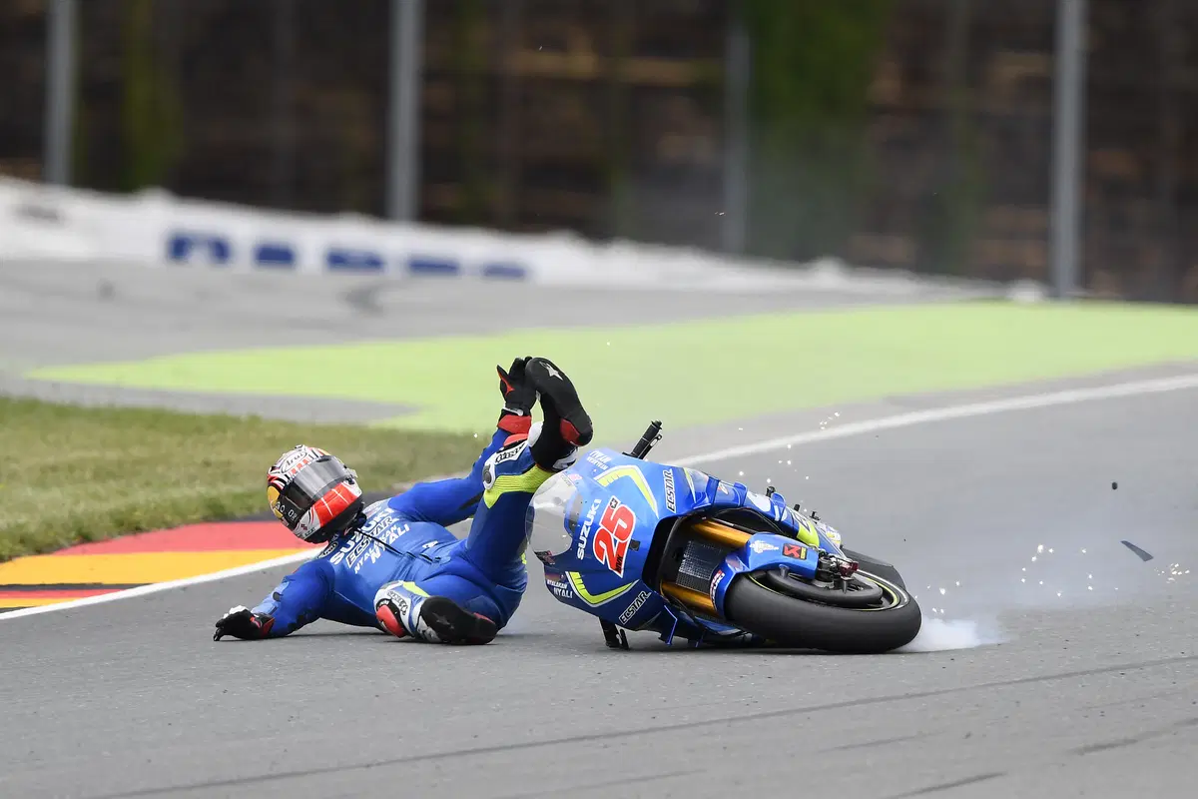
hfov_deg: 1.7
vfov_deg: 1.1
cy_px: 400
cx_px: 599
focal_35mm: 1200
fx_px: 39930
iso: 320
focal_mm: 600
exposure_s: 1/1250
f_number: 4.5
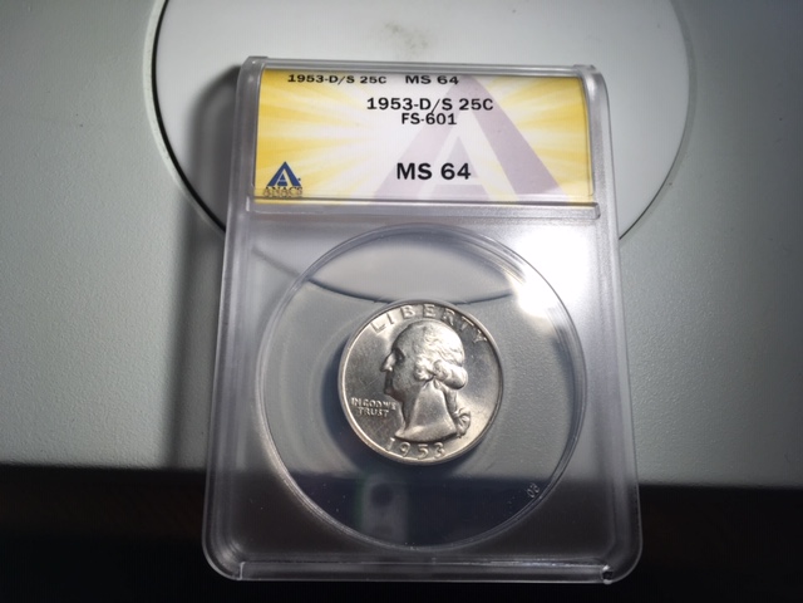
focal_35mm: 29
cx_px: 402
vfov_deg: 48.2
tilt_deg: -71.8
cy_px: 302
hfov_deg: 61.7
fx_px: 673
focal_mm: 4.15
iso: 25
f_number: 2.2
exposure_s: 1/120
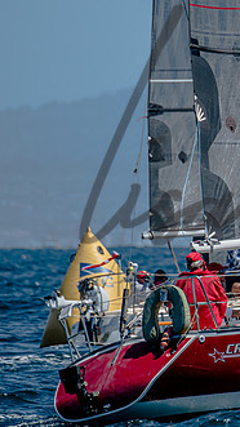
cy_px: 189
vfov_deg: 2.0
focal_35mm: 1088
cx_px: 368
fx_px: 12319
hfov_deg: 1.1
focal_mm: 390
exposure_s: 1/2000
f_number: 5.6
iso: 200
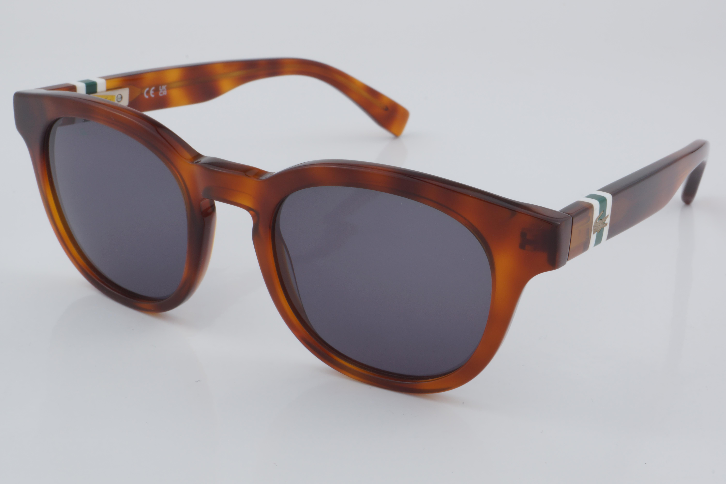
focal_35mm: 75
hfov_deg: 27.0
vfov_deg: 18.2
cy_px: 242
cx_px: 363
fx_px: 1512
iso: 100
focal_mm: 50
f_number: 32
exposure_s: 1/4
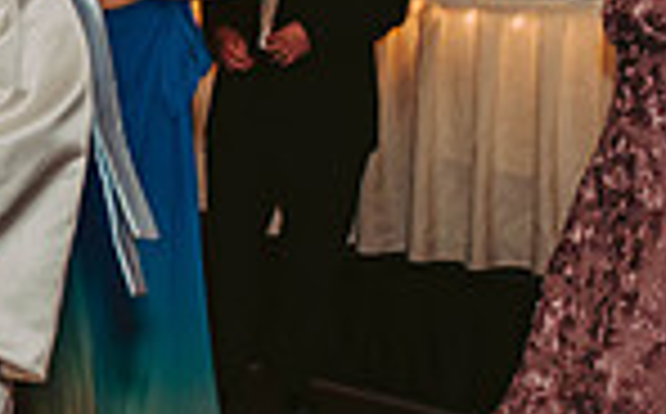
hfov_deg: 19.4
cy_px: 160
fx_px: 1740
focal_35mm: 96
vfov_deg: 13.6
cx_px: -274
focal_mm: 24
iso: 800
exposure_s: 1/100
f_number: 2.8
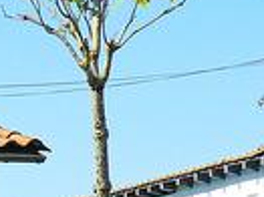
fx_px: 1676
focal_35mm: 220
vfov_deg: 6.6
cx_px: -476
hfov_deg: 8.0
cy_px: 348
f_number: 6.3
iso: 100
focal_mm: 6
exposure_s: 1/250
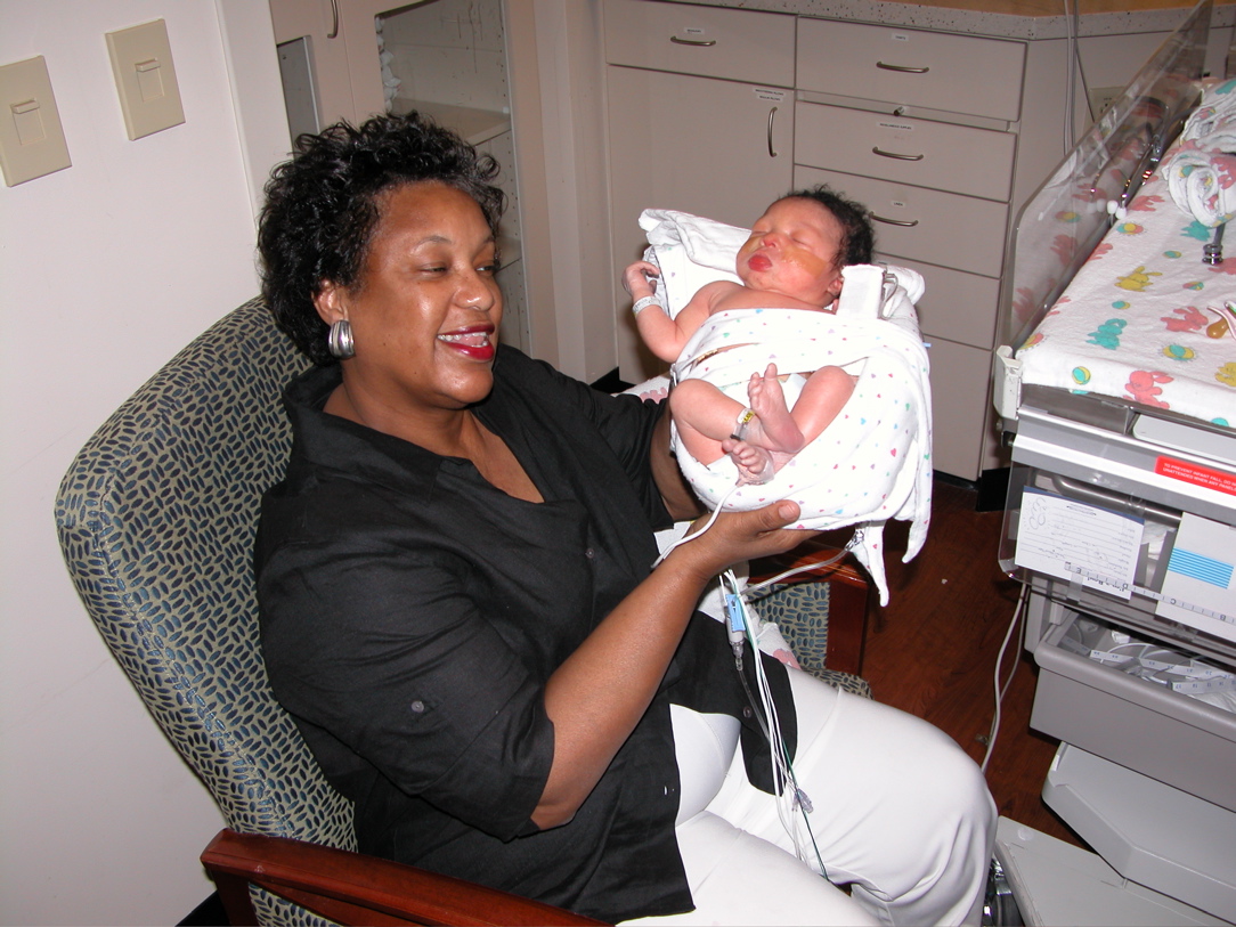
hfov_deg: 52.6
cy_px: 464
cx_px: 618
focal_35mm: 35
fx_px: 1250
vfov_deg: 40.7
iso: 100
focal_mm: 8.9
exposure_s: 1/60
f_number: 2.8
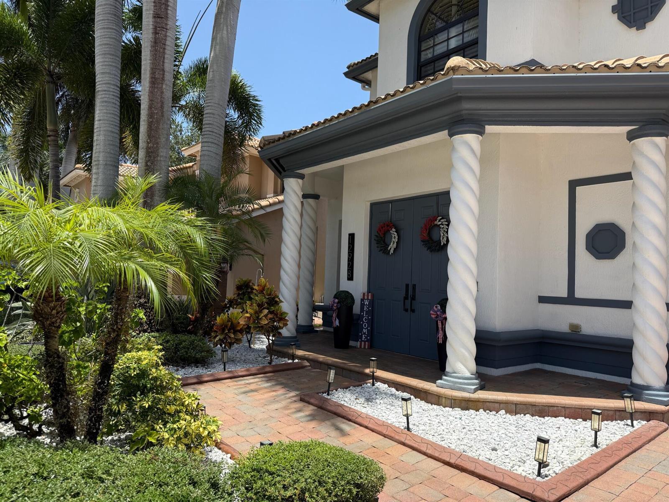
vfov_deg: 56.8
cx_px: 334
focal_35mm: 24
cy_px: 251
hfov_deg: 71.6
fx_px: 464
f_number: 1.78
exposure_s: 1/3759
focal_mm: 6.76
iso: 100
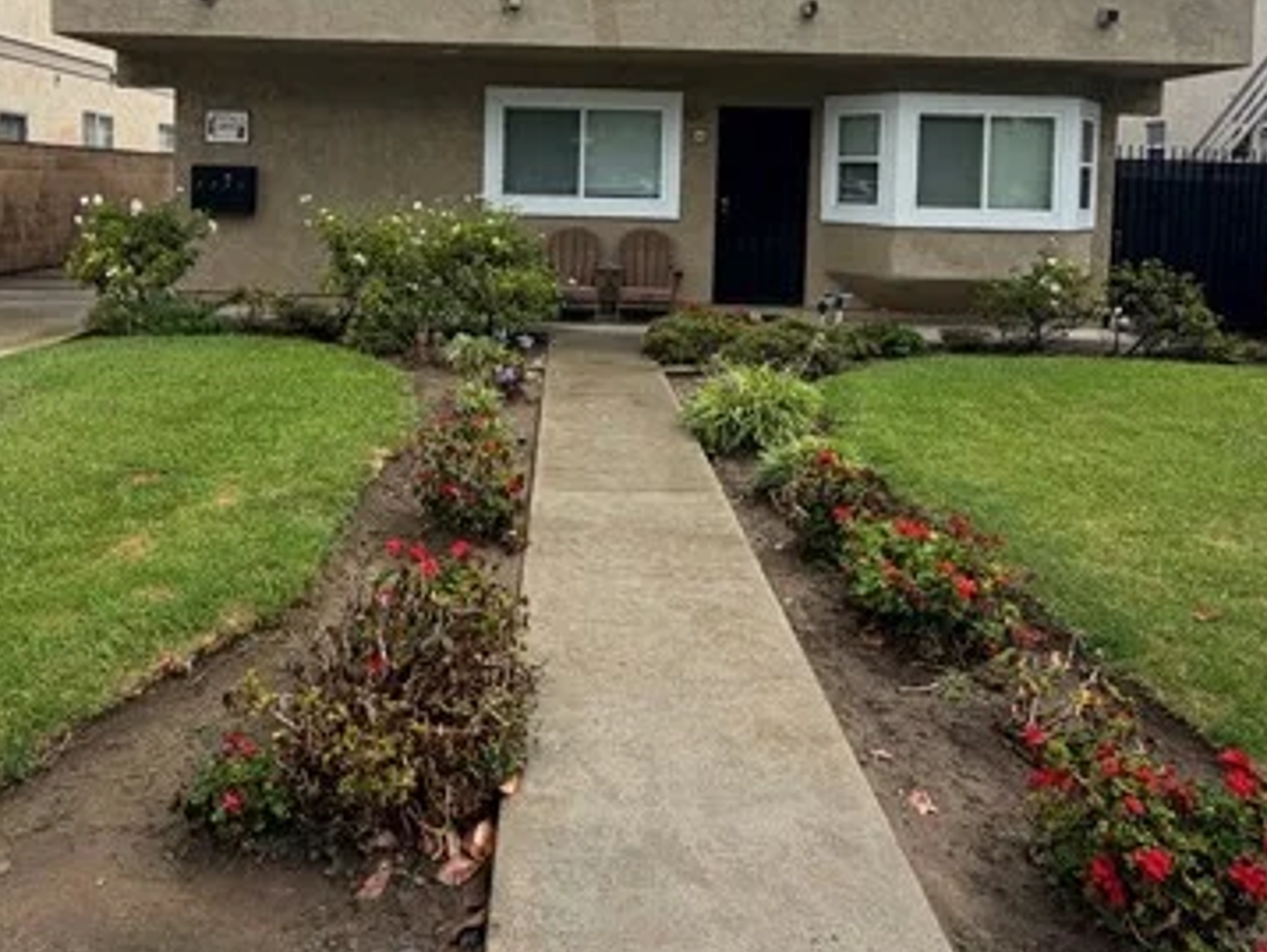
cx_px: 584
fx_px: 916
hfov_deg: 69.2
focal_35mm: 25
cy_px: 223
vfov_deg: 52.2
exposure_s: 1/914
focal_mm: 2.22
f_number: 2.2
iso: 20
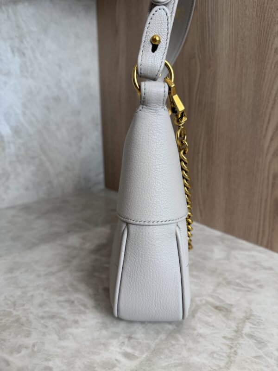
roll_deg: +0.0
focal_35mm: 24
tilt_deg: -15.1
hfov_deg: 56.8
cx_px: 139
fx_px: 257
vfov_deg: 71.6
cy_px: 186
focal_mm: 6.76
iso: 80
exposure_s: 1/132
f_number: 1.78
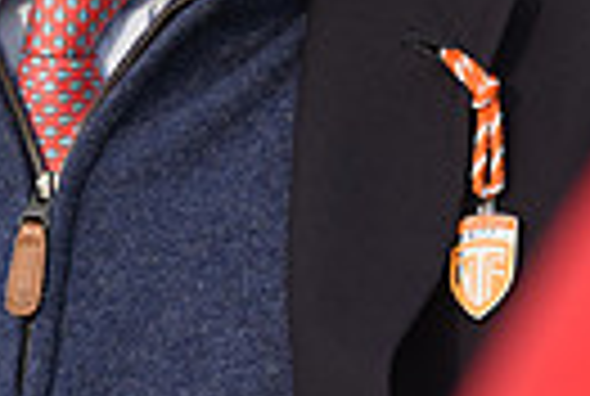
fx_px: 14521
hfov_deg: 2.3
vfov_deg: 1.6
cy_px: -412
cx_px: 14
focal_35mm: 884
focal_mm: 200
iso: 640
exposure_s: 1/1600
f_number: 5.6
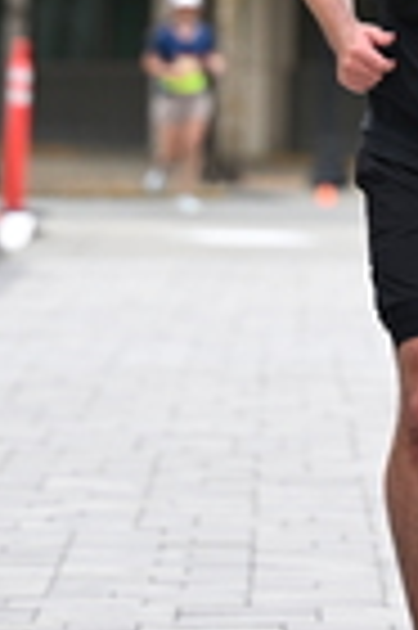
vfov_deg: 4.3
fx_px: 8258
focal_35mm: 473
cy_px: -310
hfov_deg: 2.9
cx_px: 497
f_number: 2.8
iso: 640
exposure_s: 1/2500
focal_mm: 120
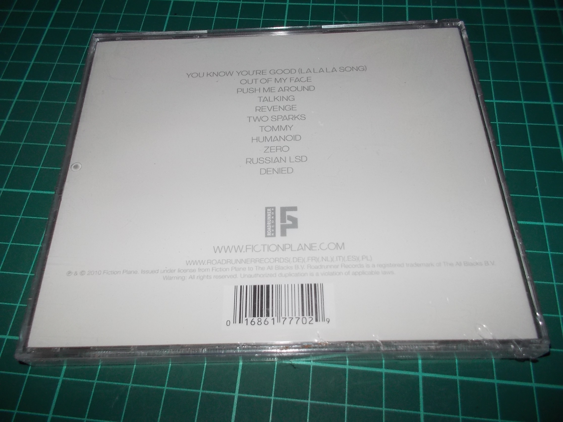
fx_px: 472
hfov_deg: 61.7
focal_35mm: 29
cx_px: 282
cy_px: 211
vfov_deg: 48.2
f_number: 3.3
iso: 200
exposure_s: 1/30
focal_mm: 4.1
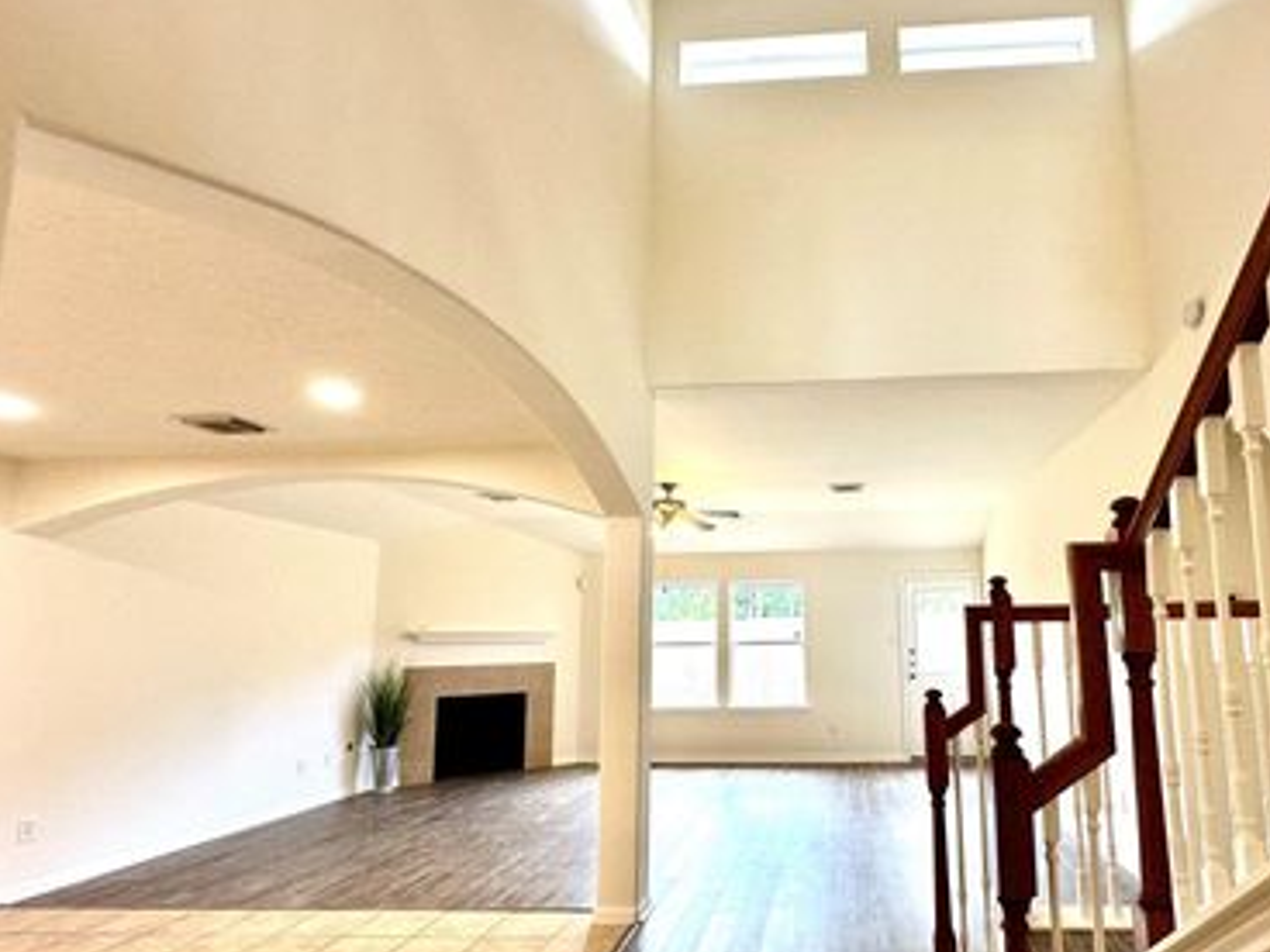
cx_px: 801
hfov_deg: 82.9
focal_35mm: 19
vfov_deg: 68.3
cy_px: 550
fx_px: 697
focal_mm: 2.22
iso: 125
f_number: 2.2
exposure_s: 1/120
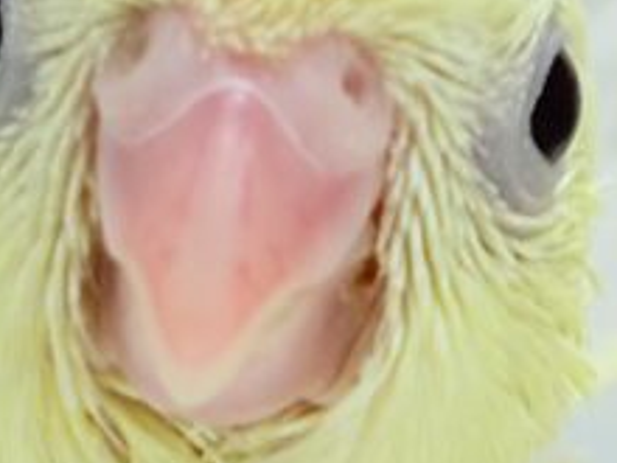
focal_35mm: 283
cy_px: 536
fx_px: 5044
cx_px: 552
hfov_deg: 7.0
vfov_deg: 5.2
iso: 64
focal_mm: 5.96
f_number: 1.6
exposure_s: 1/100
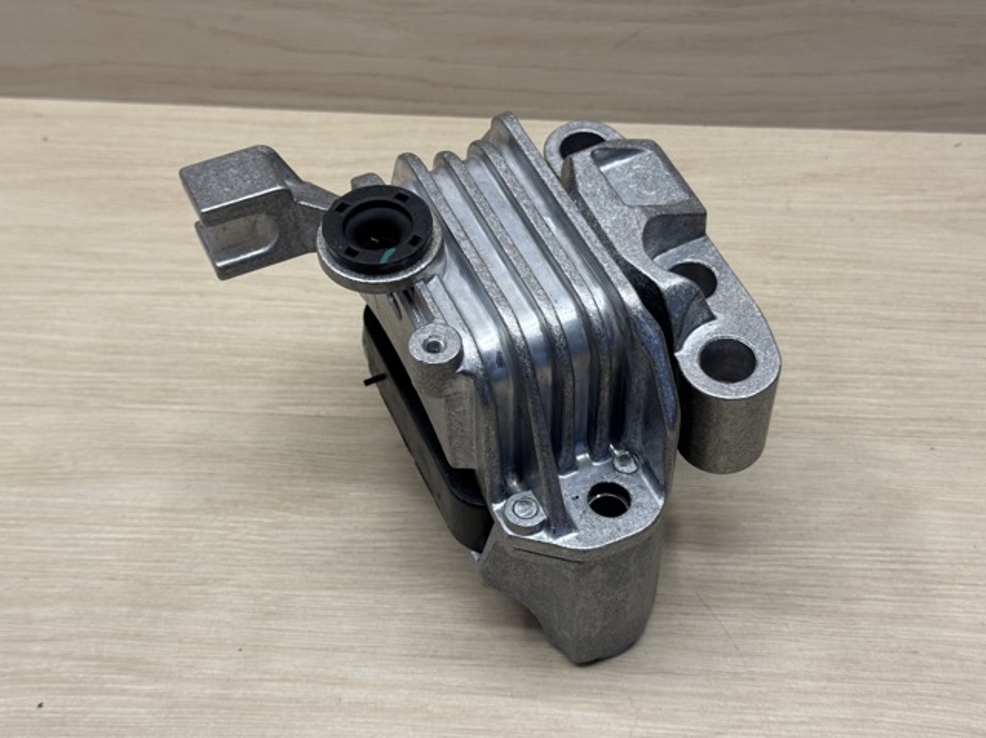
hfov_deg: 39.7
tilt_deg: -50.1
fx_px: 1366
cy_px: 369
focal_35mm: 48
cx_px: 493
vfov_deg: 30.2
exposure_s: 1/176
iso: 50
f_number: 1.78
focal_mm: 6.76
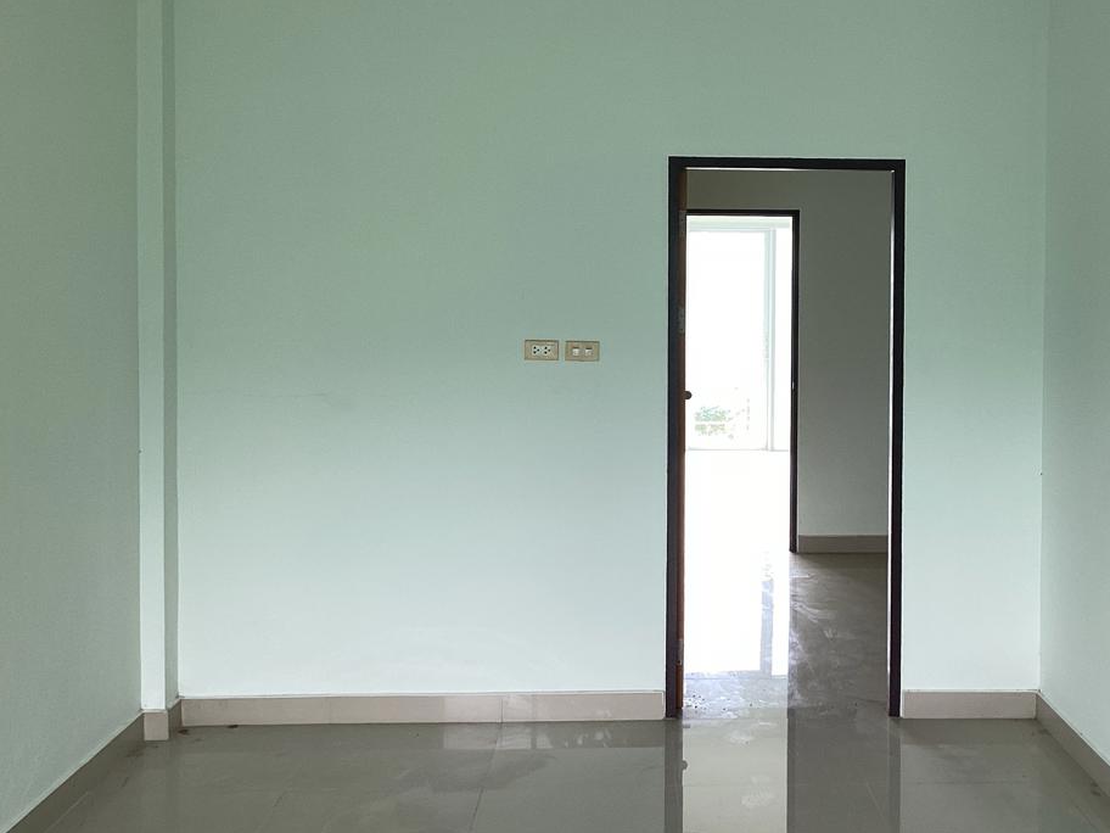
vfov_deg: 36.7
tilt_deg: -1.1
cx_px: 688
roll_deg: -0.8
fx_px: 1251
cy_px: 326
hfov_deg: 47.5
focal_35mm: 39
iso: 50
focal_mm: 3.3
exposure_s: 1/60
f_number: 2.4
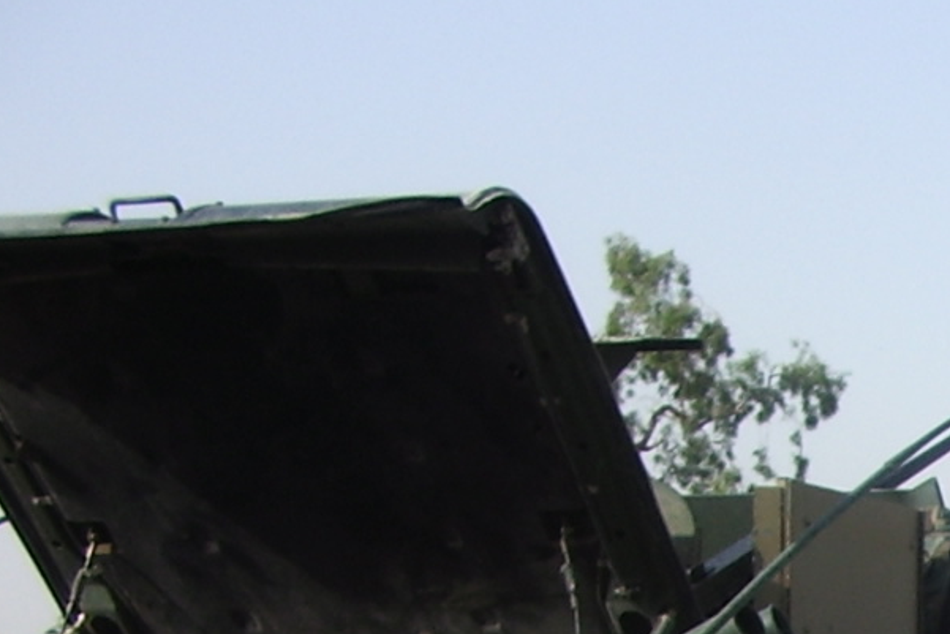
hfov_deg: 15.1
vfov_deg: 10.4
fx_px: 3273
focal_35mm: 124
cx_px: 1497
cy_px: 1160
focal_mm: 5.8
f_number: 4.3
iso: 50
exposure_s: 1/320
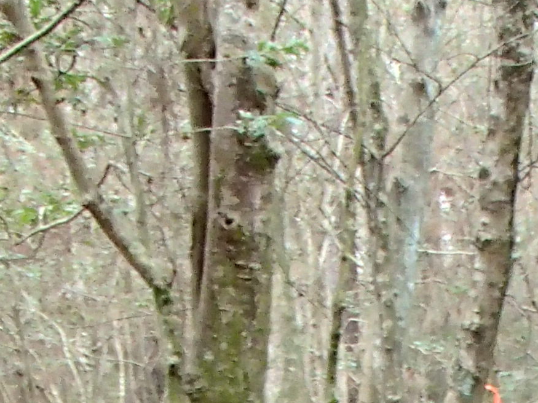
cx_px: 590
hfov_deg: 15.1
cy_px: 896
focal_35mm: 127
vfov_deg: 10.4
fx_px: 1974
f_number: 3.9
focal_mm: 5
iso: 640
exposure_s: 1/30
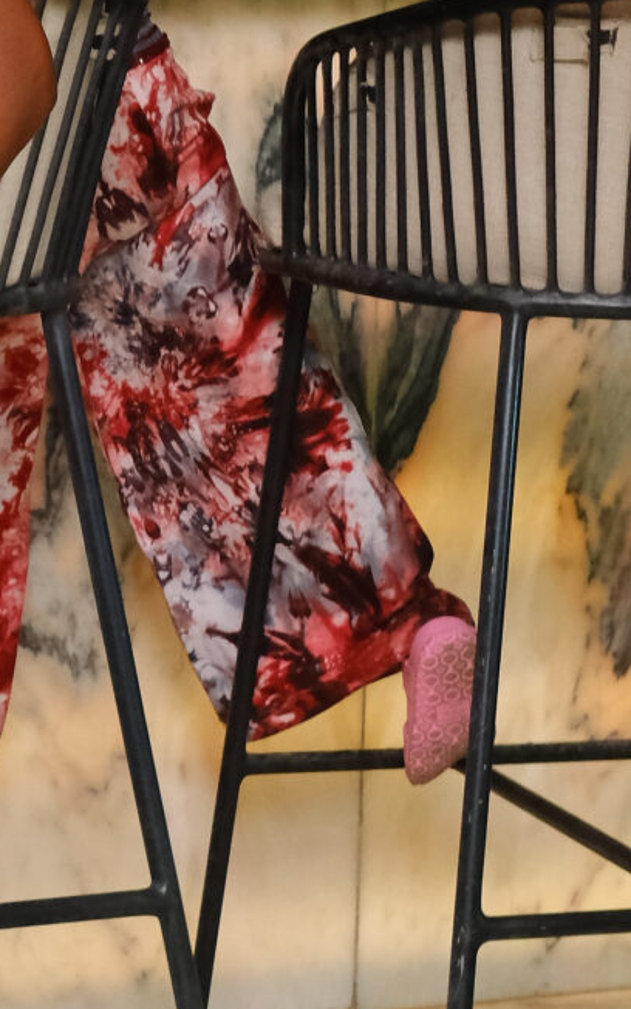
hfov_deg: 9.0
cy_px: 289
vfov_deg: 14.9
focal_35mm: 140
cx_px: -510
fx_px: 3849
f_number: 4
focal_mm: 23
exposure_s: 1/250
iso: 2000
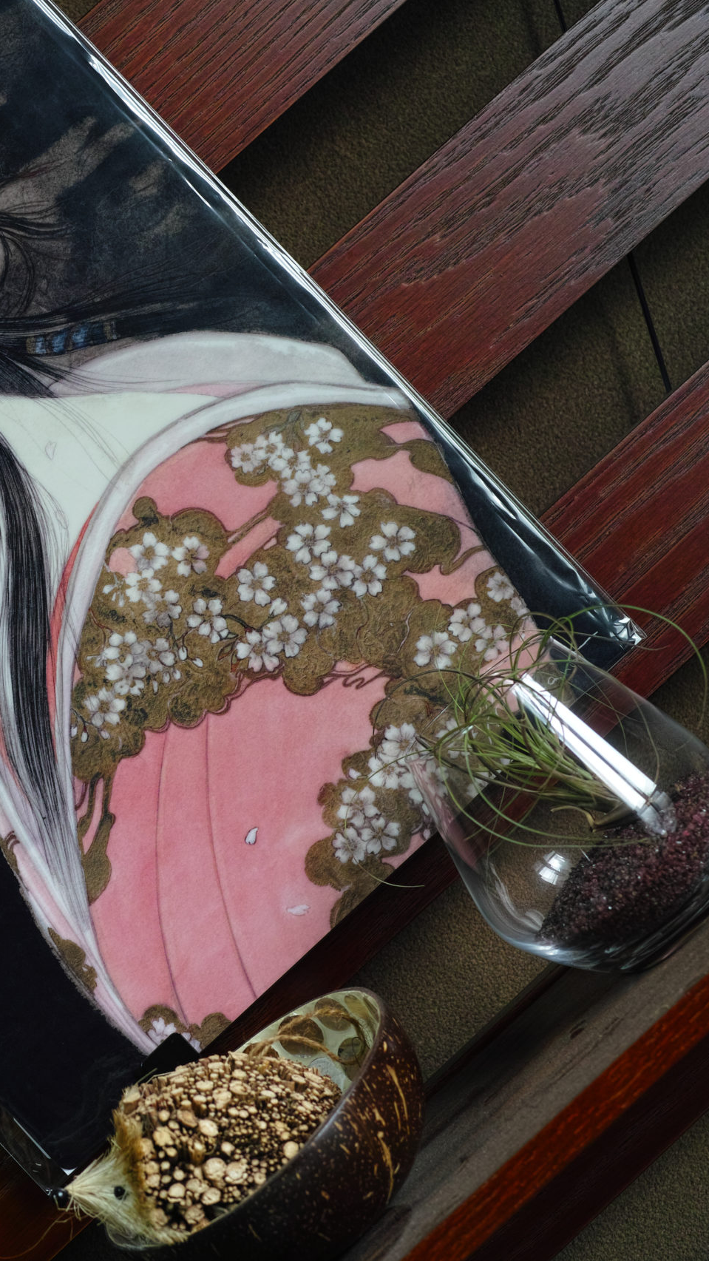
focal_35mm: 118
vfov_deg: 18.2
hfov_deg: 10.2
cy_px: 630
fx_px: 3944
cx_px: 52
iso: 100
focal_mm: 50
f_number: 4
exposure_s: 1/13
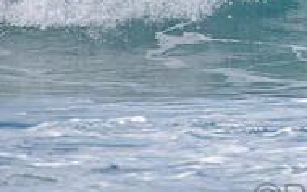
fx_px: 13026
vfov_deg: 0.8
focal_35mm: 1556
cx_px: 378
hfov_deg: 1.3
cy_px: -70
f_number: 5.6
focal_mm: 500
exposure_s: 1/1600
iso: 160
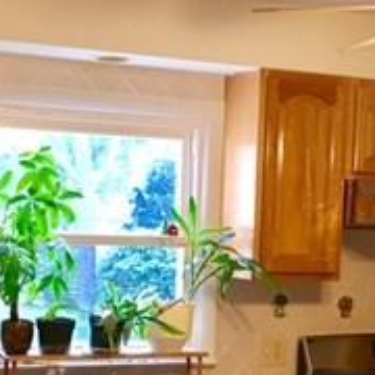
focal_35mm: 91
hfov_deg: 19.1
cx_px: 202
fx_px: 1115
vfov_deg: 18.8
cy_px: 329
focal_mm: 4.15
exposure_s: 1/30
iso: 125
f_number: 2.2
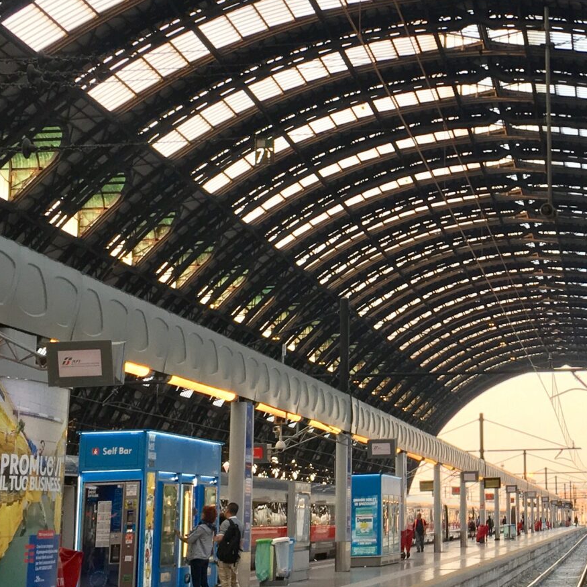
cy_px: 166
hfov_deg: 22.4
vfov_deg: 22.9
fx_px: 1439
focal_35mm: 75
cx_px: 543
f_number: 2.2
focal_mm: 4.15
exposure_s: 1/100
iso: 32
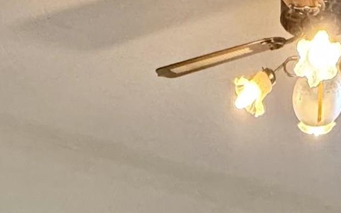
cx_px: 173
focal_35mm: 84
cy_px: 628
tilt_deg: -14.0
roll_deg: +1.0
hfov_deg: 24.6
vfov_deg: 10.8
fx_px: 780
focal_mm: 2.22
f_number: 2.2
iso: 320
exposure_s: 1/60
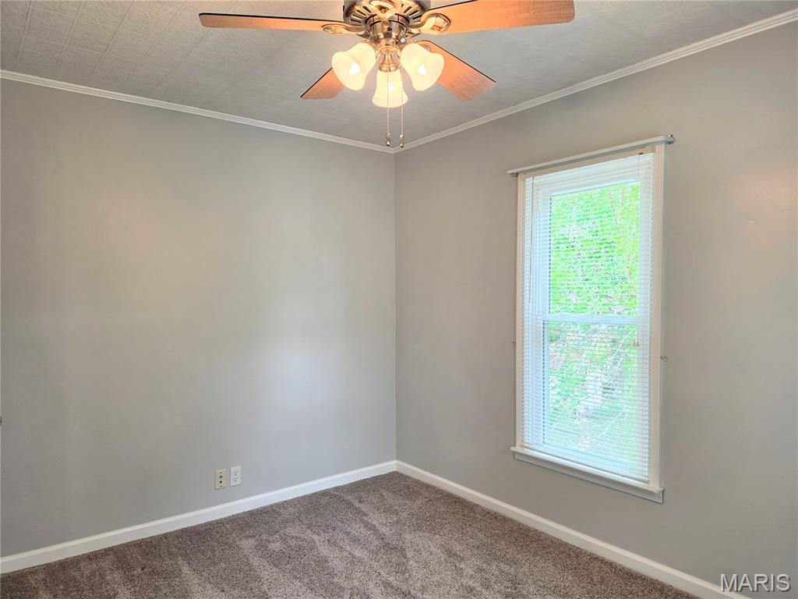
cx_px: 399
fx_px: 530
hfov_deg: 73.9
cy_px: 300
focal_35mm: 23
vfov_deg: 58.9
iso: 50
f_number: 1.4
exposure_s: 1/120
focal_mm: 6.5
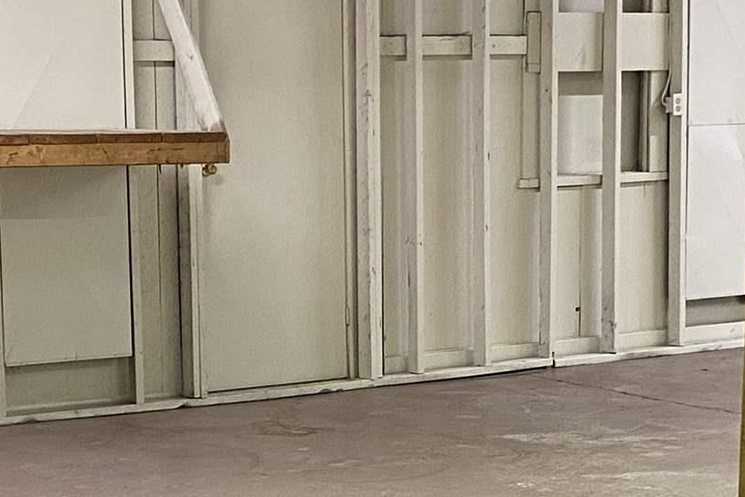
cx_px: 263
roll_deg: +0.5
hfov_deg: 19.8
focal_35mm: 103
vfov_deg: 13.2
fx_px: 2131
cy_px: 411
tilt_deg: -9.0
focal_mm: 4.25
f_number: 1.8
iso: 200
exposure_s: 1/60
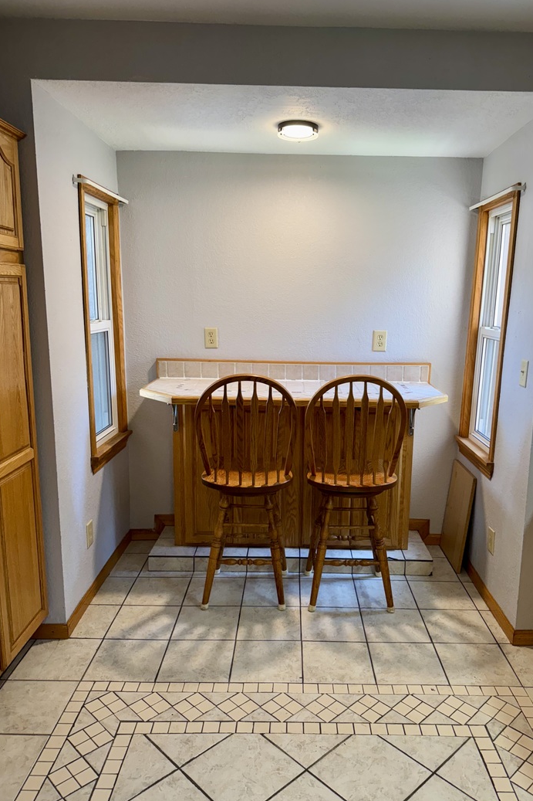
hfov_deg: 49.5
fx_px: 578
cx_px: 293
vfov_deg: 69.4
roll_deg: -1.8
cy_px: 413
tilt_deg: -11.8
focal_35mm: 26
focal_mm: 6.76
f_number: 1.78
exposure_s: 1/120
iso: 160
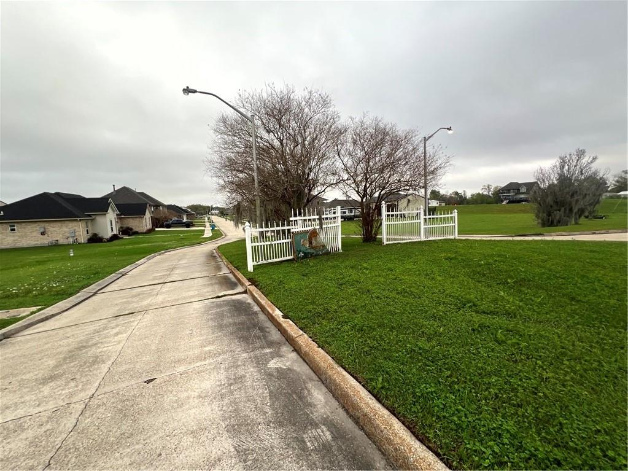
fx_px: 236
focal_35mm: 13
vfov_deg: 89.9
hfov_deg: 106.2
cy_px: 236
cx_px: 314
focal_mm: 1.57
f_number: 1.8
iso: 32
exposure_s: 1/196
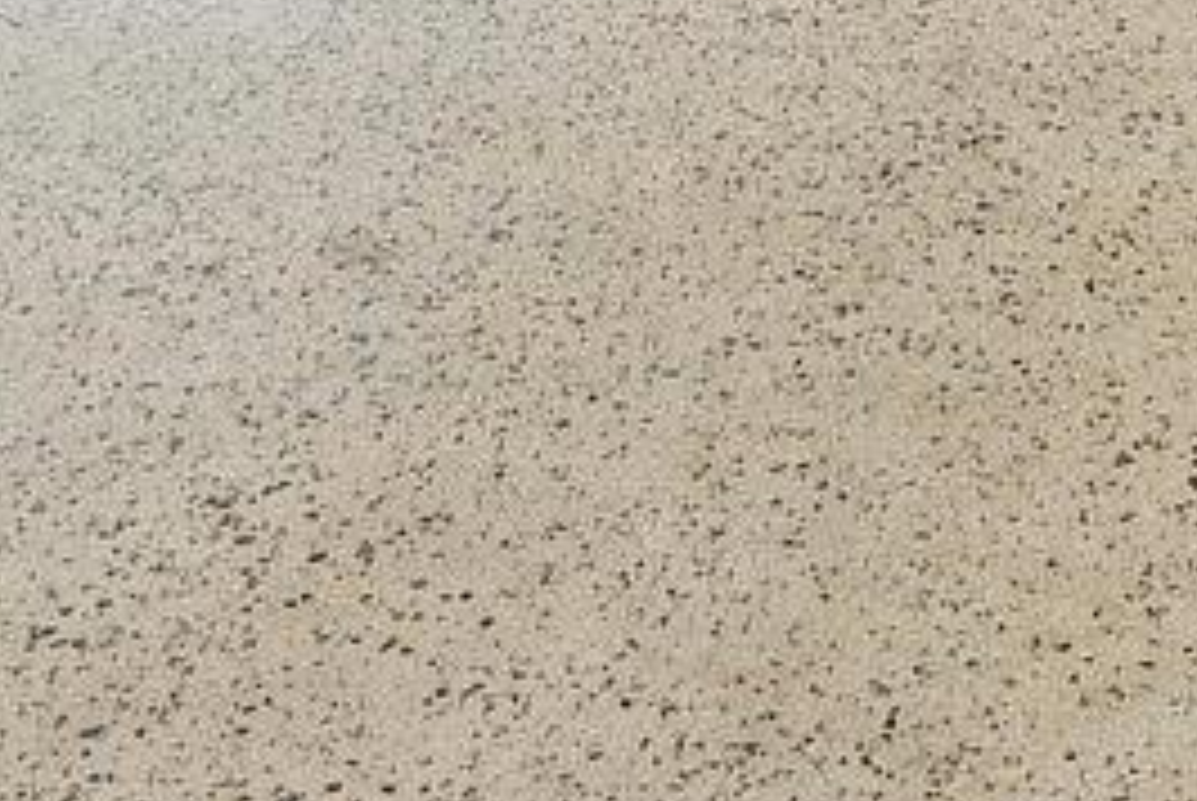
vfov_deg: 8.7
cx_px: 1503
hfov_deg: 15.9
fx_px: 4094
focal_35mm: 123
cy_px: -1825
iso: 500
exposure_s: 1/10
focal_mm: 16
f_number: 8
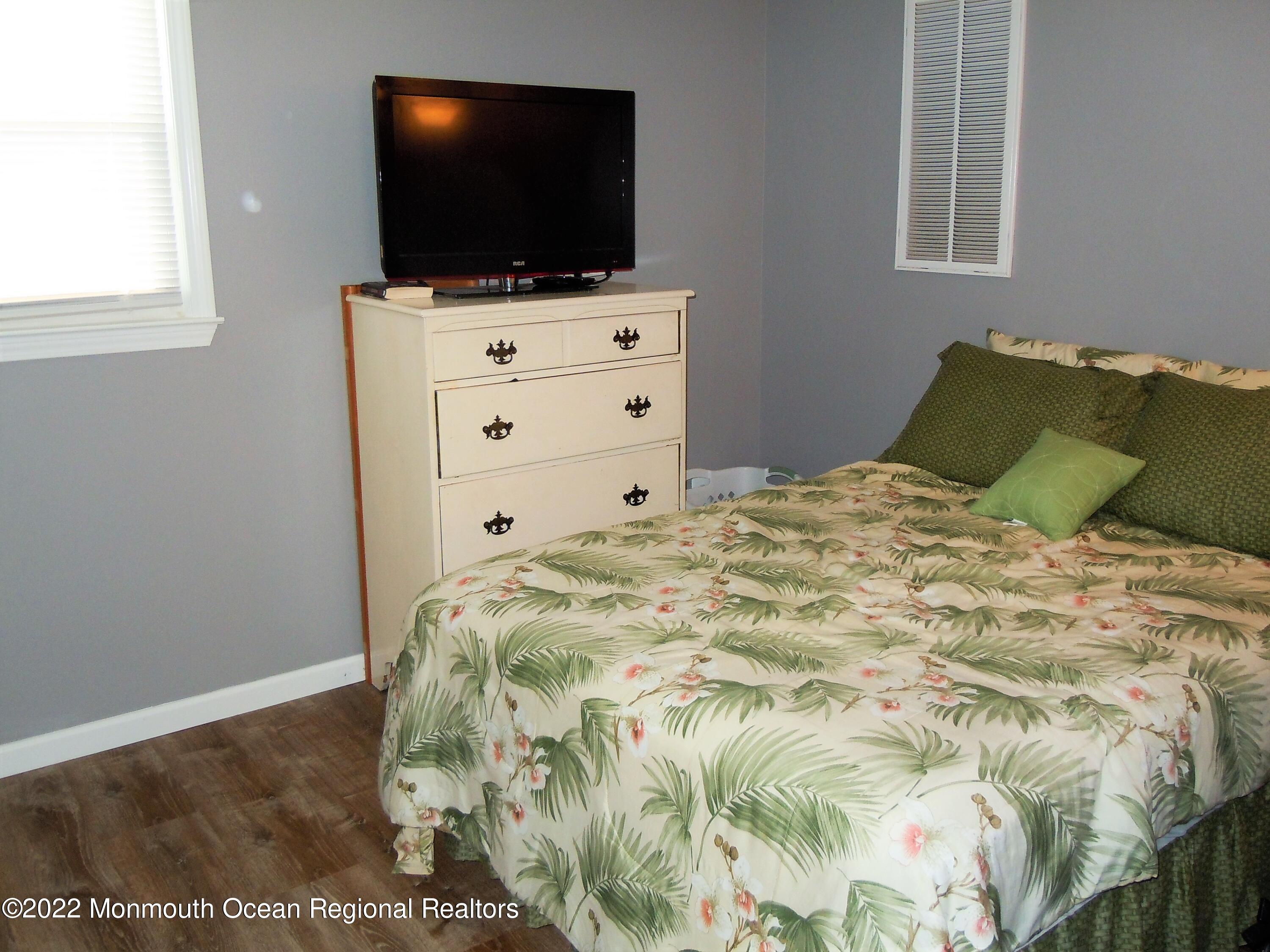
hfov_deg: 60.0
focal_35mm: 30
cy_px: 476
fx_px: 1101
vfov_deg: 46.8
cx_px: 635
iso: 200
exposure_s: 1/30
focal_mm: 5.4
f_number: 3.5
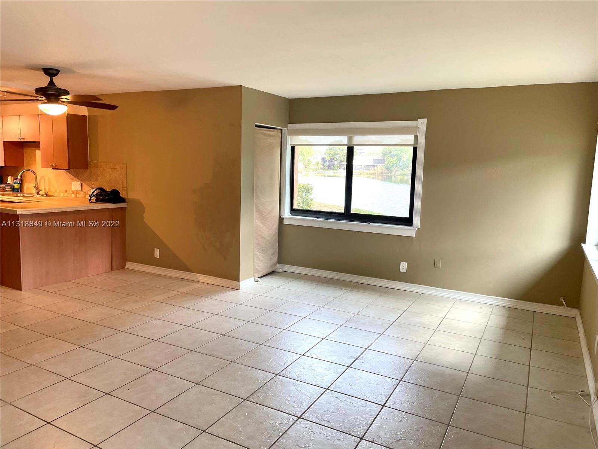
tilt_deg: -7.2
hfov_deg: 67.3
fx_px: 449
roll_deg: -2.0
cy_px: 224
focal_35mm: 26
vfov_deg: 53.1
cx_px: 299
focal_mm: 4.2
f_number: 1.6
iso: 64
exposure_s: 1/60
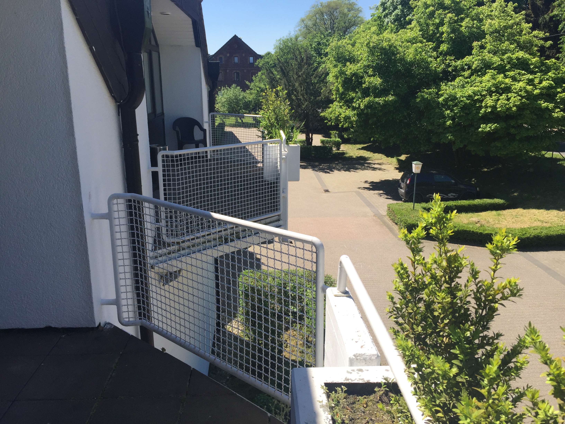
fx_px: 473
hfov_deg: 61.7
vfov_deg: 48.2
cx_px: 282
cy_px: 212
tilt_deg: -13.9
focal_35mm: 29
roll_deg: -0.3
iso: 32
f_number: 2.2
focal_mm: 4.15
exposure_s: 1/1464
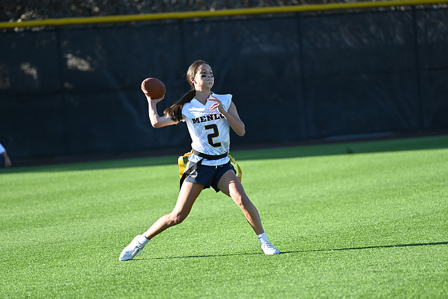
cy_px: 150
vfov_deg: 4.7
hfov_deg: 7.1
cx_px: 223
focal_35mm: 292
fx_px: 3633
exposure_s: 1/500
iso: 280
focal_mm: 290
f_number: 5.3
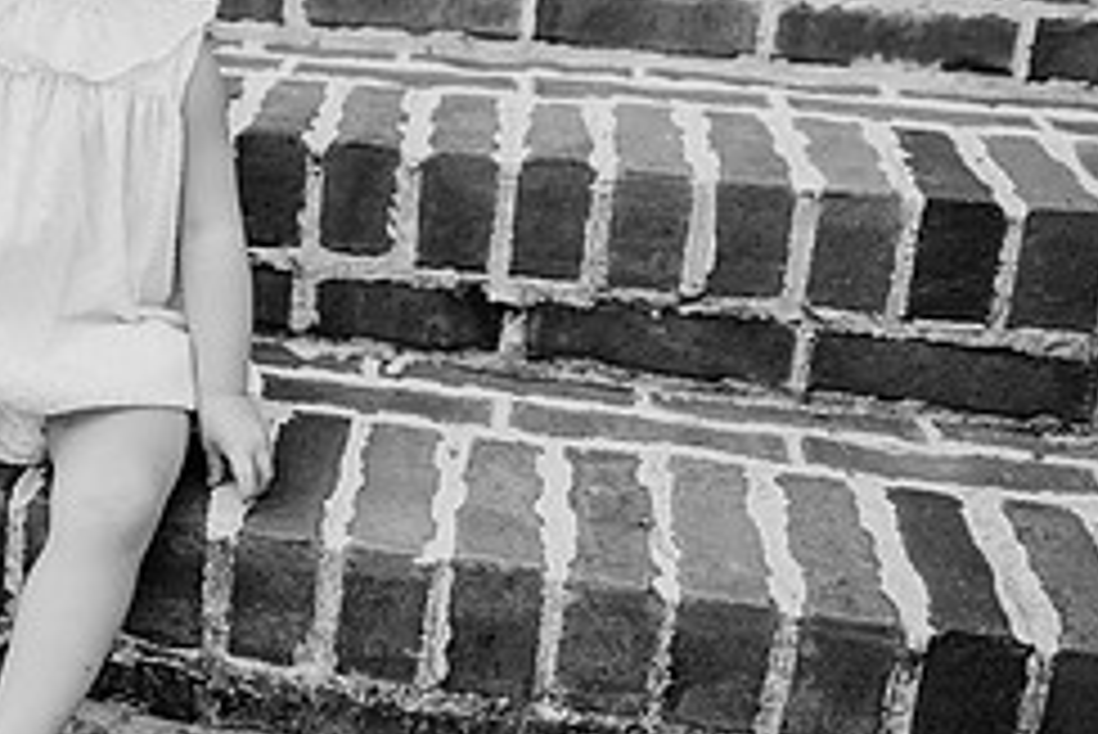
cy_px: 173
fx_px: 1739
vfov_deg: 23.5
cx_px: 14
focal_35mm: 57
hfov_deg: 32.4
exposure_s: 1/400
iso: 200
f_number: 2.5
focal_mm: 24
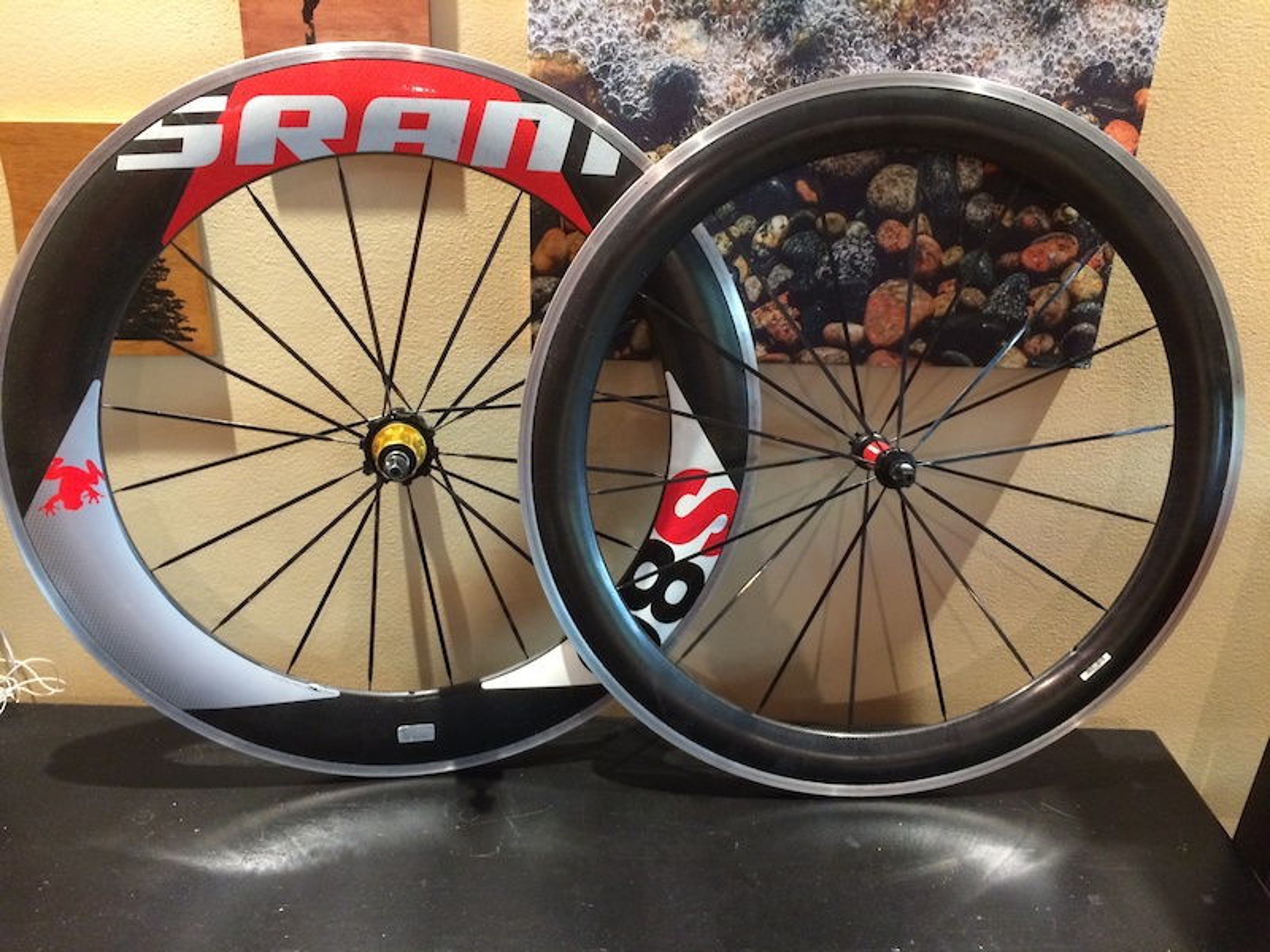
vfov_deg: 48.2
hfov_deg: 61.7
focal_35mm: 29
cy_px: 476
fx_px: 1064
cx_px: 635
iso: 320
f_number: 2.2
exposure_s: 1/24
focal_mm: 4.15
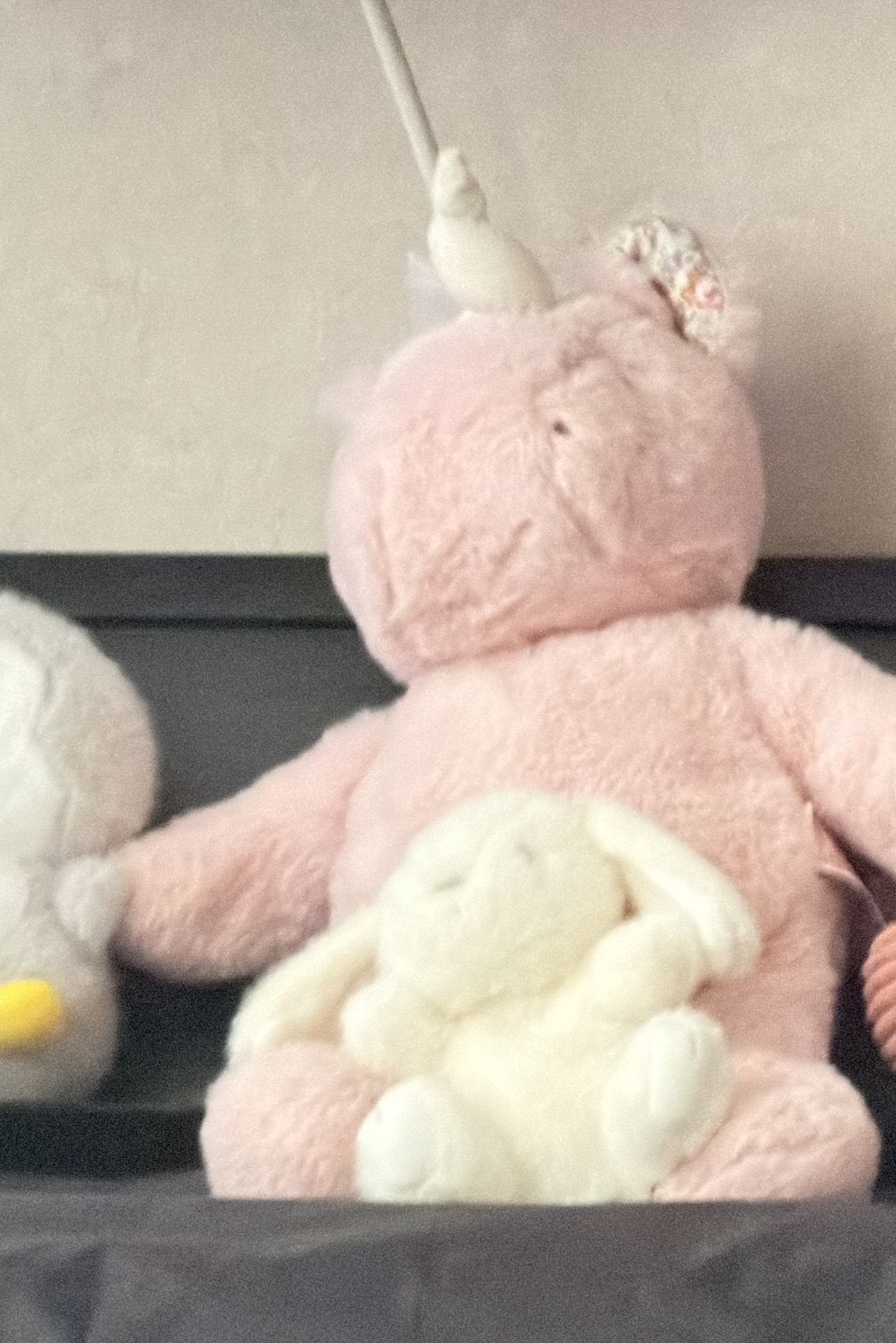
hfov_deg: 4.9
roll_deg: -1.4
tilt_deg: +1.6
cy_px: 671
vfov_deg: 7.4
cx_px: 594
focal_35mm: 278
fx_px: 10373
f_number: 2.8
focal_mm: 16.89
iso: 2000
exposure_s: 1/30
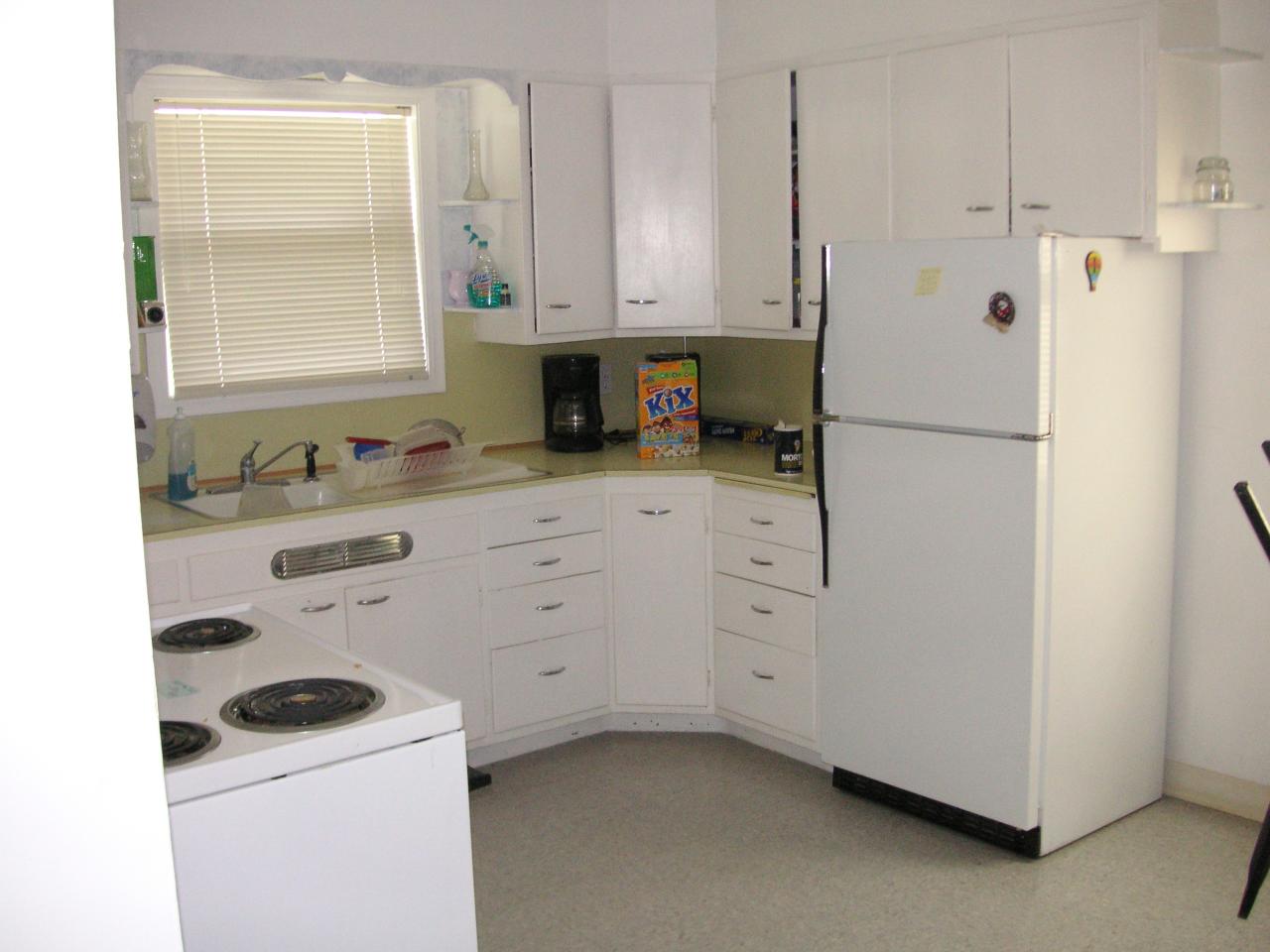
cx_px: 635
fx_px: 1357
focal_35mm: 37
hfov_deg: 50.1
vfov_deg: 38.7
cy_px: 476
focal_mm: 6.1
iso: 160
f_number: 2.8
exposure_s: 1/45
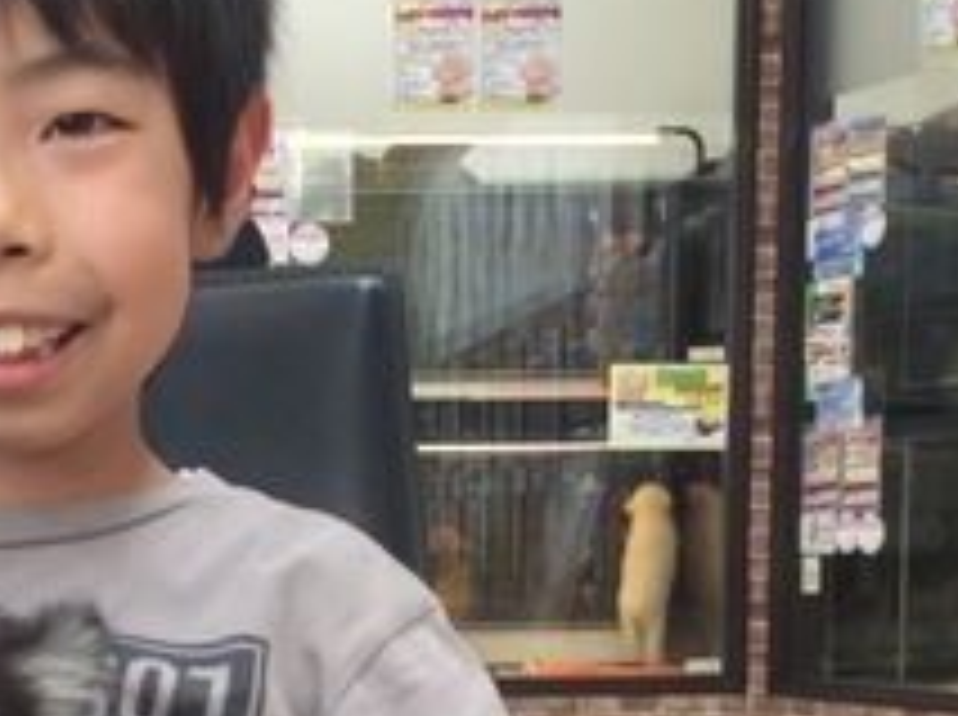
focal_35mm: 90
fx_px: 2487
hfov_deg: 21.5
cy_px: 761
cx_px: 184
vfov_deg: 16.0
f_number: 2.4
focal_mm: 3.3
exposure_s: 1/24
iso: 50
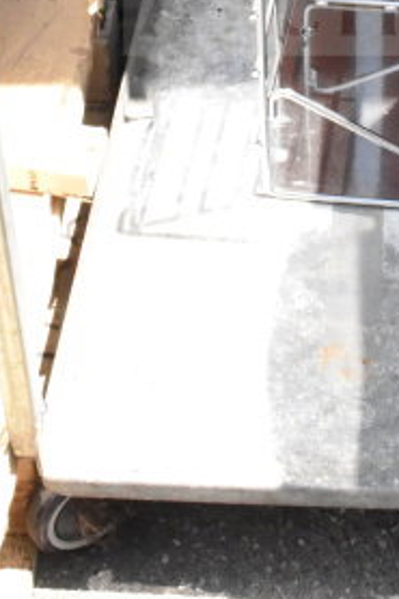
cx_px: 364
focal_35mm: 89
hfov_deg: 15.2
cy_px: -115
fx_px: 1481
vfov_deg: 21.3
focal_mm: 18
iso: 6400
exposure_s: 1/1000
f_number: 16
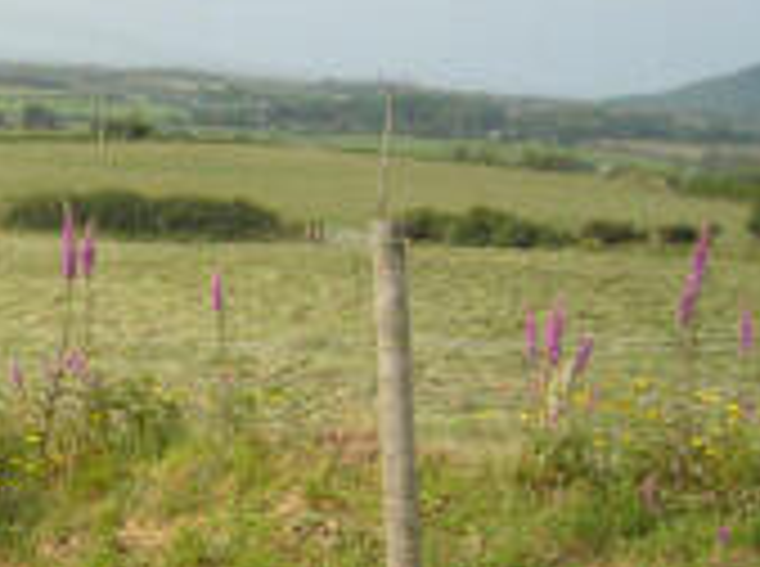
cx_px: -434
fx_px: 2651
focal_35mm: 121
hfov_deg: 14.9
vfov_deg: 12.1
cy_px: 538
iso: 64
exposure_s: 1/168
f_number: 5.6
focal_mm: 5.7
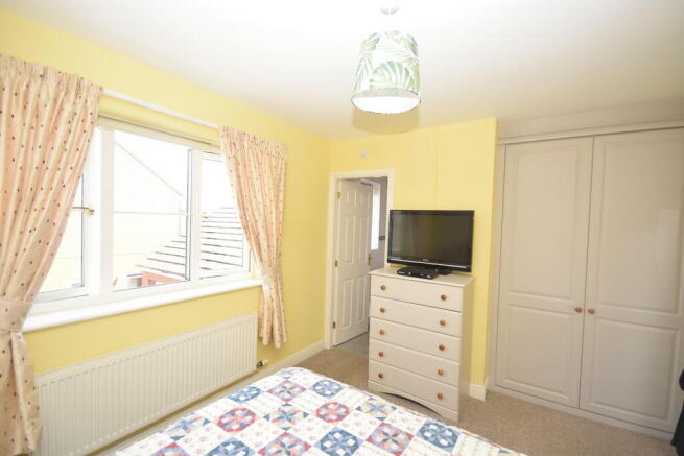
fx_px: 285
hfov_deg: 100.4
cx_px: 342
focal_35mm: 15
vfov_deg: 77.4
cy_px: 228
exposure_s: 1/125
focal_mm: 10
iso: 560
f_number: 5.6
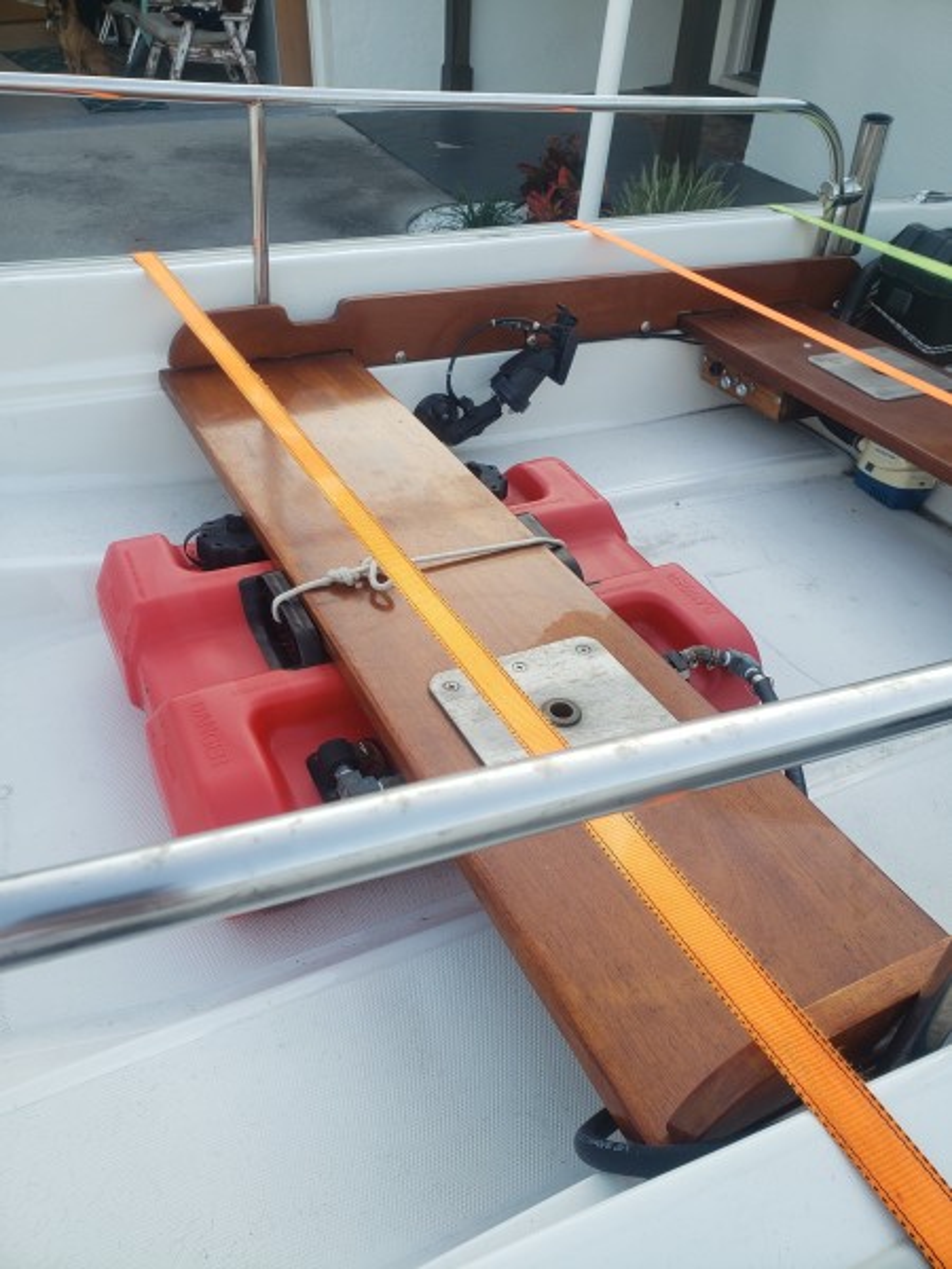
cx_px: 476
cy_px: 634
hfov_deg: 53.1
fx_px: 953
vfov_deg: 67.3
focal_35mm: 26
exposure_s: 1/137
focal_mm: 4.3
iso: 50
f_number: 2.4
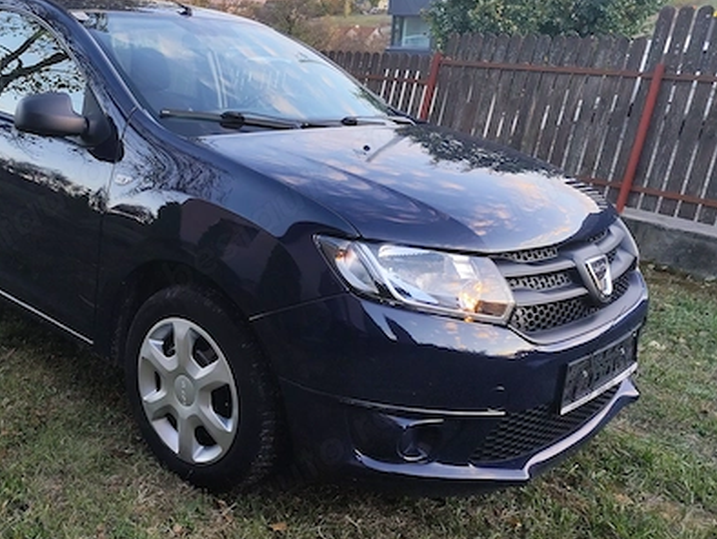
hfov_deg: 50.5
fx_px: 725
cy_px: 229
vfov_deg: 40.6
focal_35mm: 35
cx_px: 184
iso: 131
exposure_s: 1/100
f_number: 1.65
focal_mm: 6.19
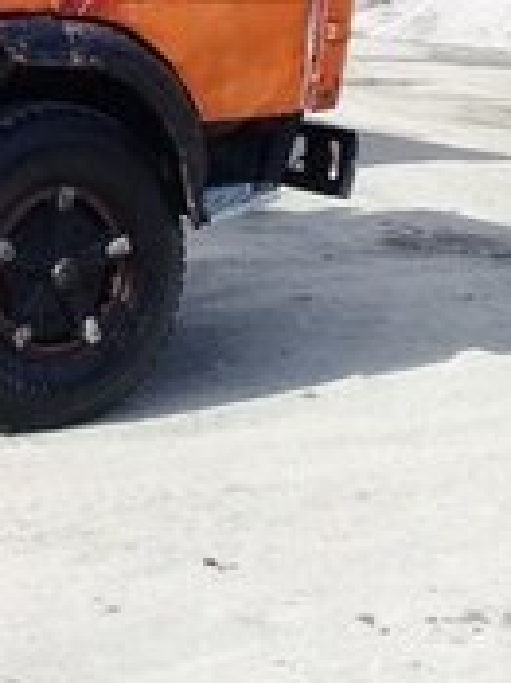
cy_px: -98
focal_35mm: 88
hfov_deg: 15.8
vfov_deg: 21.0
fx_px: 1734
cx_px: -179
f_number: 2.2
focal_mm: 3.3
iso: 50
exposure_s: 1/858
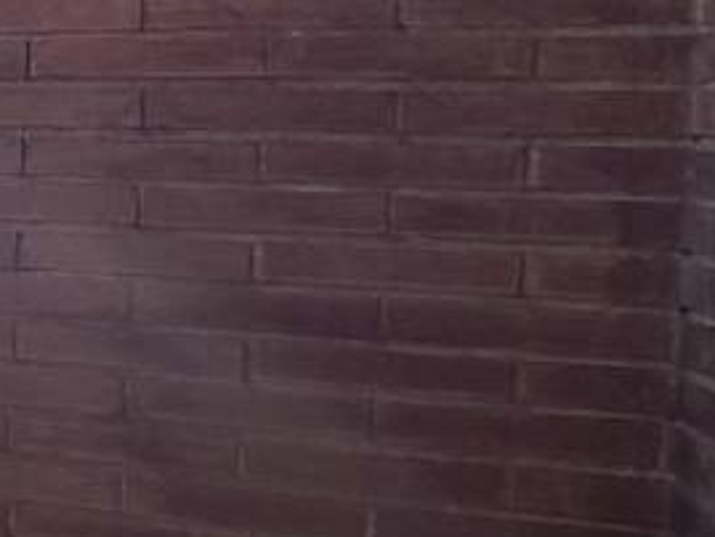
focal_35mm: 78
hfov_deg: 15.4
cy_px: 198
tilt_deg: -3.7
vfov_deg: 18.9
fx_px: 1612
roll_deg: -1.0
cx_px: -946
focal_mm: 2.22
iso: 32
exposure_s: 1/770
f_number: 2.2
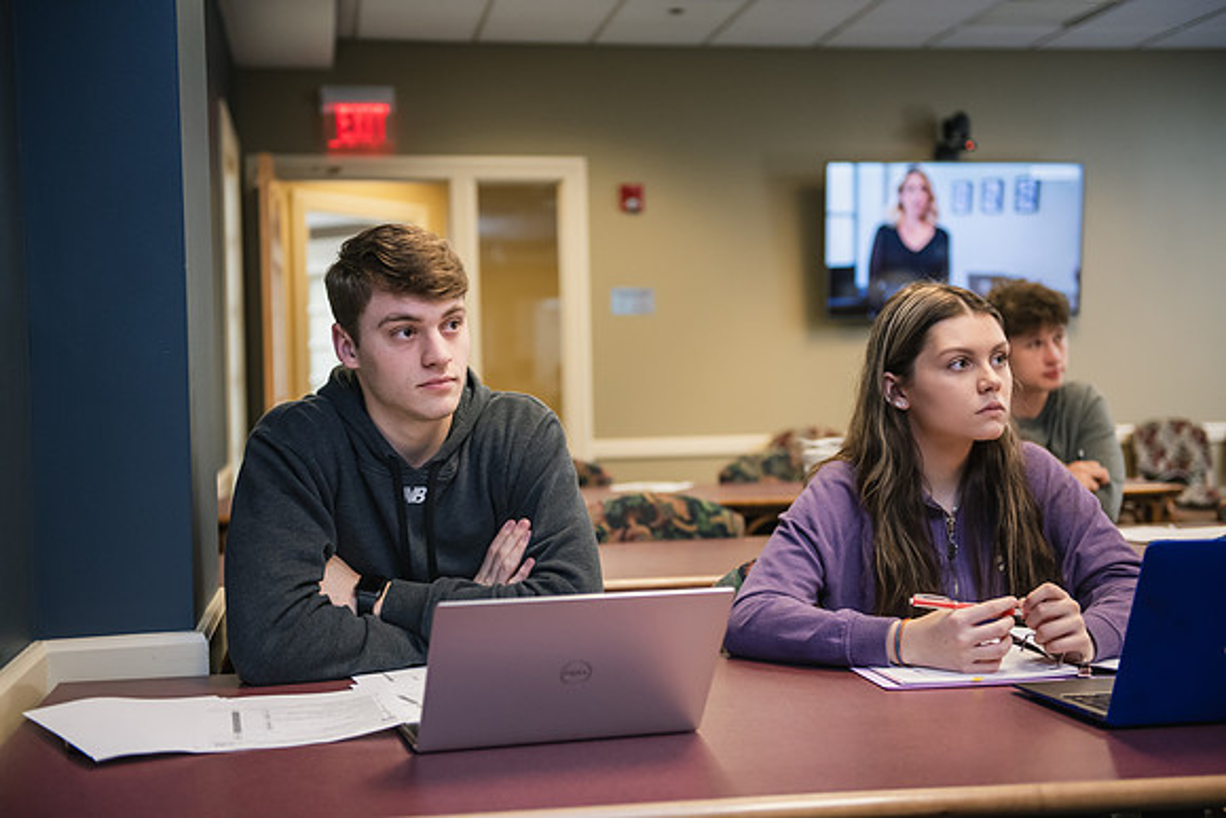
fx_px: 1635
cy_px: 409
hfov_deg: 41.1
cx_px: 613
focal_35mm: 48
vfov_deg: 28.1
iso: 1250
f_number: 2.8
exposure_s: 1/200
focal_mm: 48
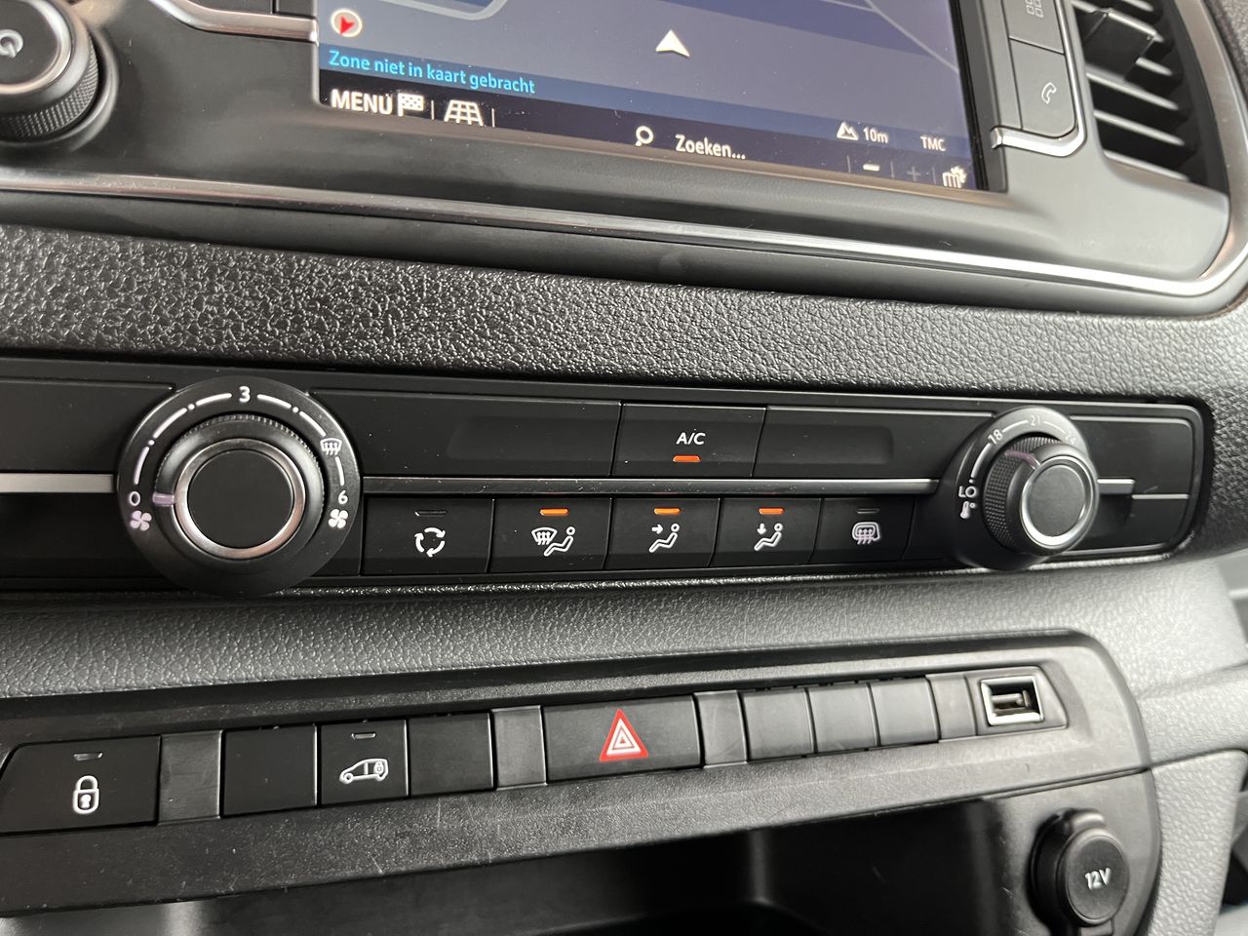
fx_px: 937
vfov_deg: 53.1
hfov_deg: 67.3
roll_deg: -3.8
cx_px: 624
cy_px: 468
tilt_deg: -7.9
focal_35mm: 26
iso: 250
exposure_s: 1/50
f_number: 1.6
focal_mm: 5.1
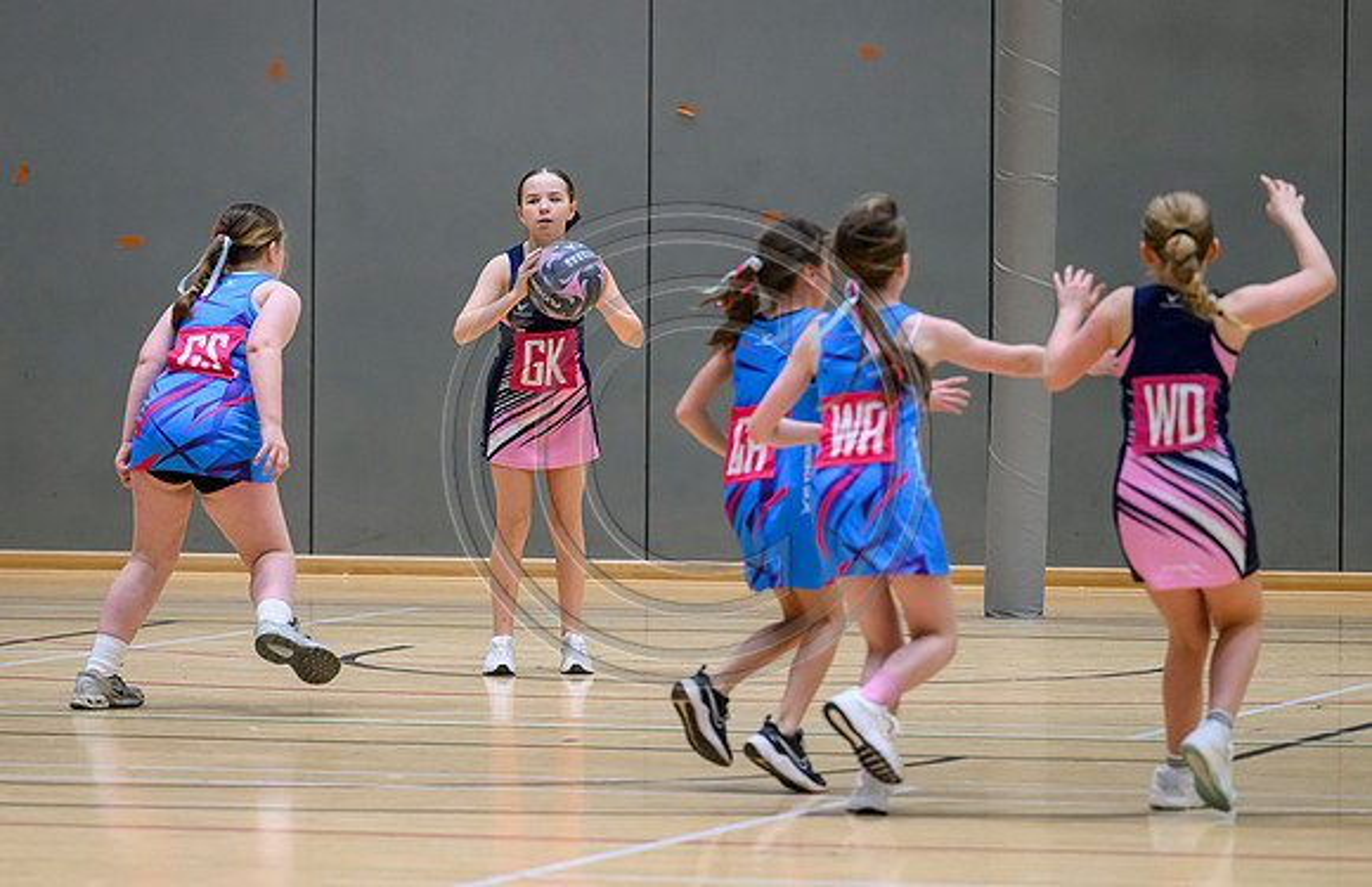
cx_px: 475
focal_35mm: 253
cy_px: 405
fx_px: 9562
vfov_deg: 5.3
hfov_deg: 8.2
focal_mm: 190
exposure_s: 1/1600
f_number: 3.2
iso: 3200
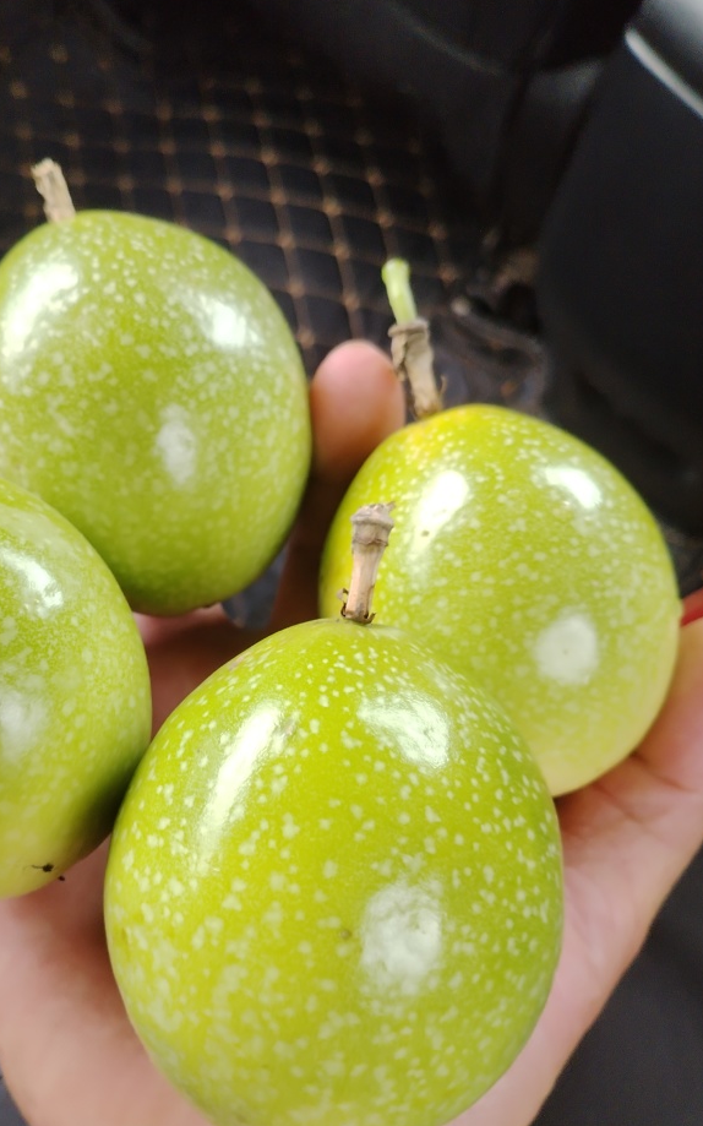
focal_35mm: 32
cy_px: 616
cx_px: 251
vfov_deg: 59.6
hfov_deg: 39.1
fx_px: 981
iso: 218
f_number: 1.8
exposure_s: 1/50
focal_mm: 4.26
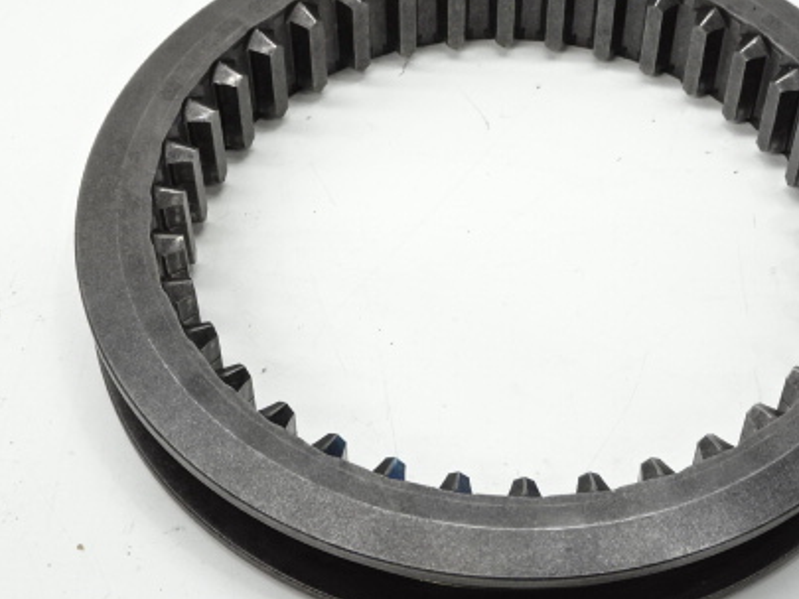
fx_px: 1570
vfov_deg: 21.6
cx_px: 515
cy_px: 276
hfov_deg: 28.4
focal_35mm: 68
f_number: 4
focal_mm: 7.3
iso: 160
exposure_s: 1/50
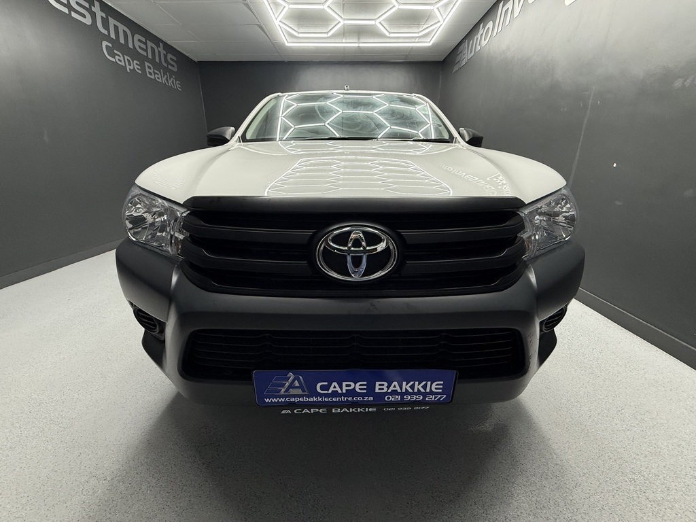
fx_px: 281
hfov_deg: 102.1
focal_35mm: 14
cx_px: 348
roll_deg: +0.9
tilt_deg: -17.8
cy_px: 261
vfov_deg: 85.7
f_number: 2.2
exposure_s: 1/100
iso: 200
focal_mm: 2.22
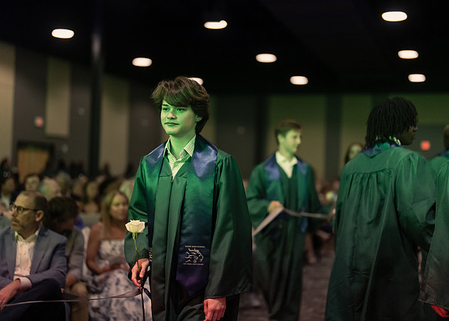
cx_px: 224
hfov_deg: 36.7
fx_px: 677
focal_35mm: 53
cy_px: 160
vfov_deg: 26.6
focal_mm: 50
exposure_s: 1/500
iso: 1250
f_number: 1.2
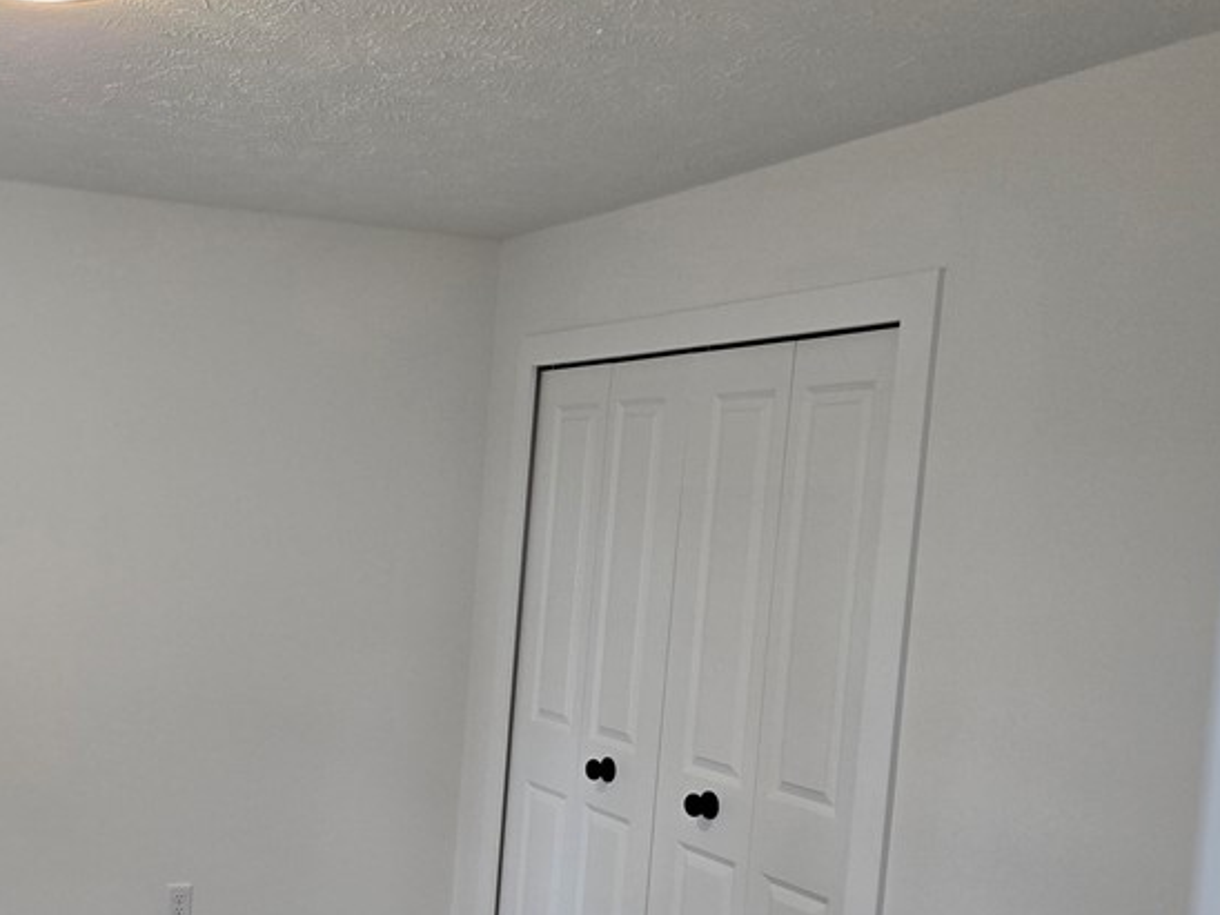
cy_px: 619
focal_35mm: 43
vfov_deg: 33.3
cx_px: 229
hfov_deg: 41.8
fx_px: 1515
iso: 200
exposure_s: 1/120
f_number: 1.8
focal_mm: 5.4
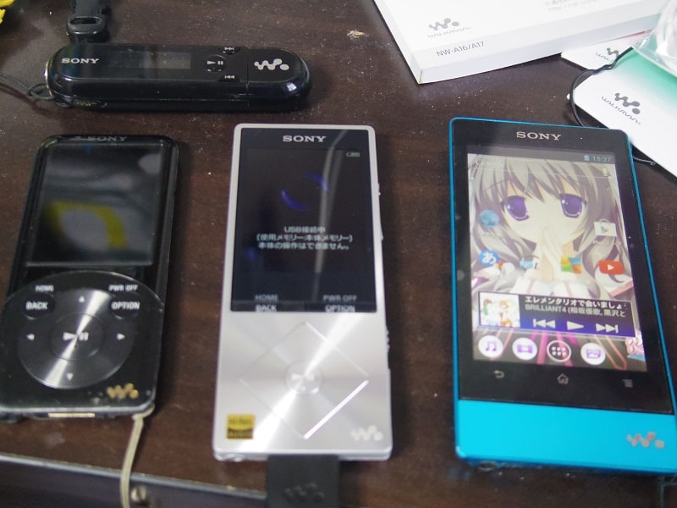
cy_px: 254
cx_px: 338
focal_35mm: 47
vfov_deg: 30.9
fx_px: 919
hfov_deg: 40.4
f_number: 1.9
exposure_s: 1/60
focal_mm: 8.5
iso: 1000
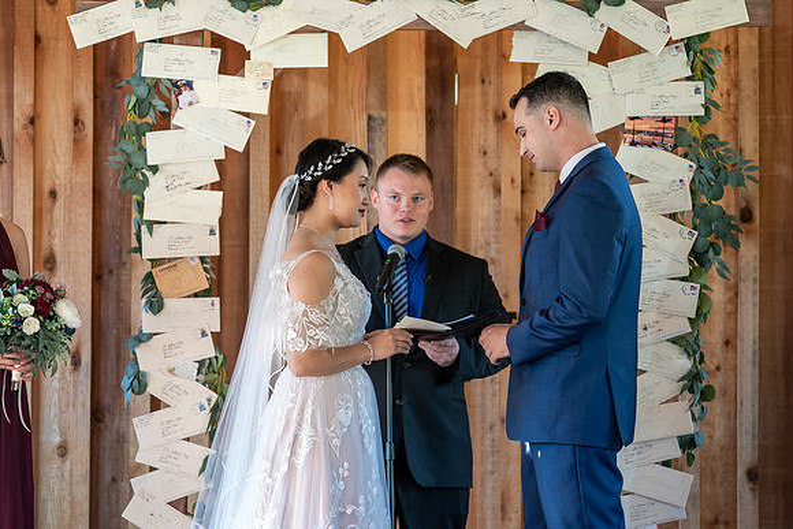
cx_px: 396
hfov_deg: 17.9
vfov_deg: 12.0
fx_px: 2512
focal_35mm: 114
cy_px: 264
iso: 2000
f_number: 4
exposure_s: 1/200
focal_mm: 114
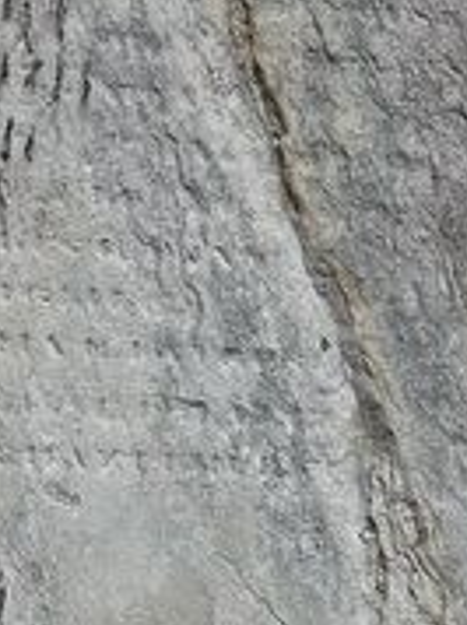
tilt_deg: -0.6
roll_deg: -2.8
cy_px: 548
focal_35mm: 117
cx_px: 77
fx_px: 2110
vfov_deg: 16.7
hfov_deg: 12.6
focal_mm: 5.1
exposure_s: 1/271
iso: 40
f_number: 1.6
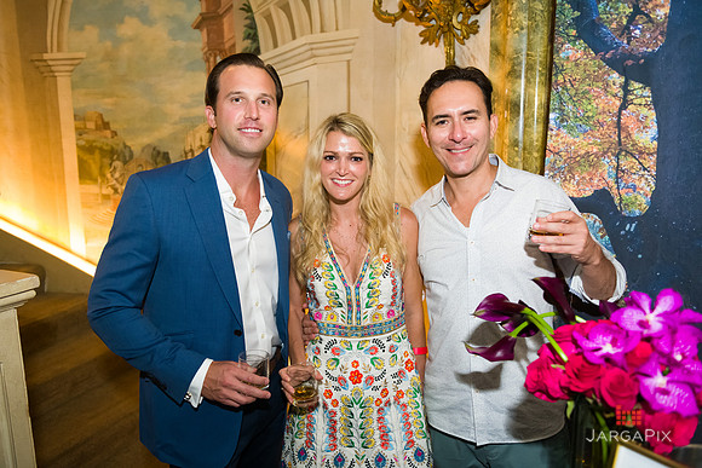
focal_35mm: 28
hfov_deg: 65.5
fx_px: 546
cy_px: 234
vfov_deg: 46.4
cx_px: 351
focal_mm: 28
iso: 3200
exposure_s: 1/100
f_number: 3.2
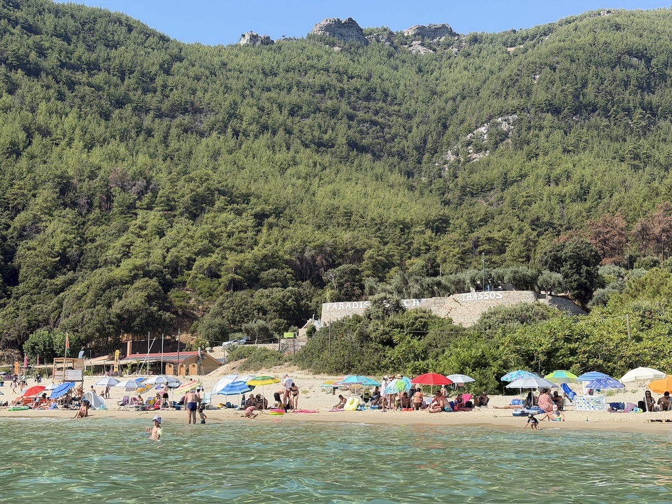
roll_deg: +0.6
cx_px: 336
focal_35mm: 48
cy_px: 252
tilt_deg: +9.2
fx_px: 932
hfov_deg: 39.7
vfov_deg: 30.3
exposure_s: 1/2976
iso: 64
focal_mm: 6.76
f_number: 1.78
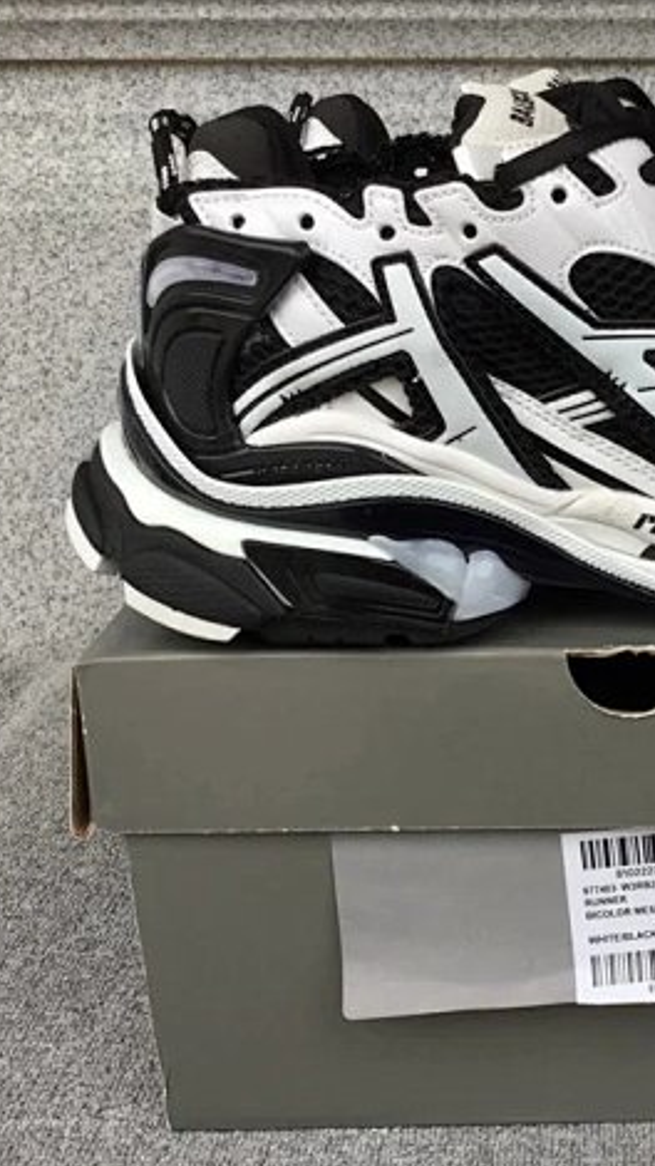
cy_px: 588
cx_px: 638
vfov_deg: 44.6
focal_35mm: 46
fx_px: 1422
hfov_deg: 24.9
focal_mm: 3.3
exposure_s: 1/221
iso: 25
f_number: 2.4
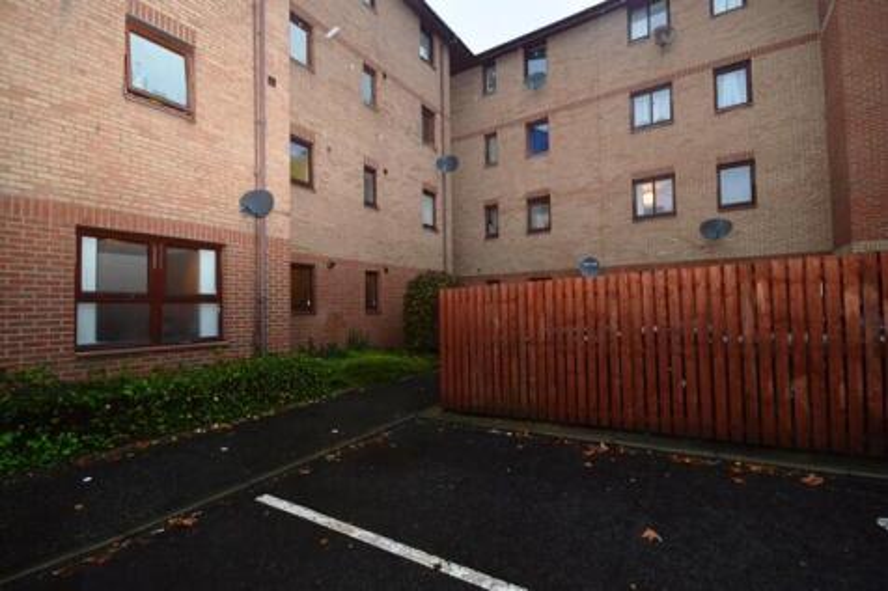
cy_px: 296
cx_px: 444
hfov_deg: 100.4
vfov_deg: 77.3
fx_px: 370
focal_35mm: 15
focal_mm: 10
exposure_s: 1/60
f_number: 8
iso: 800
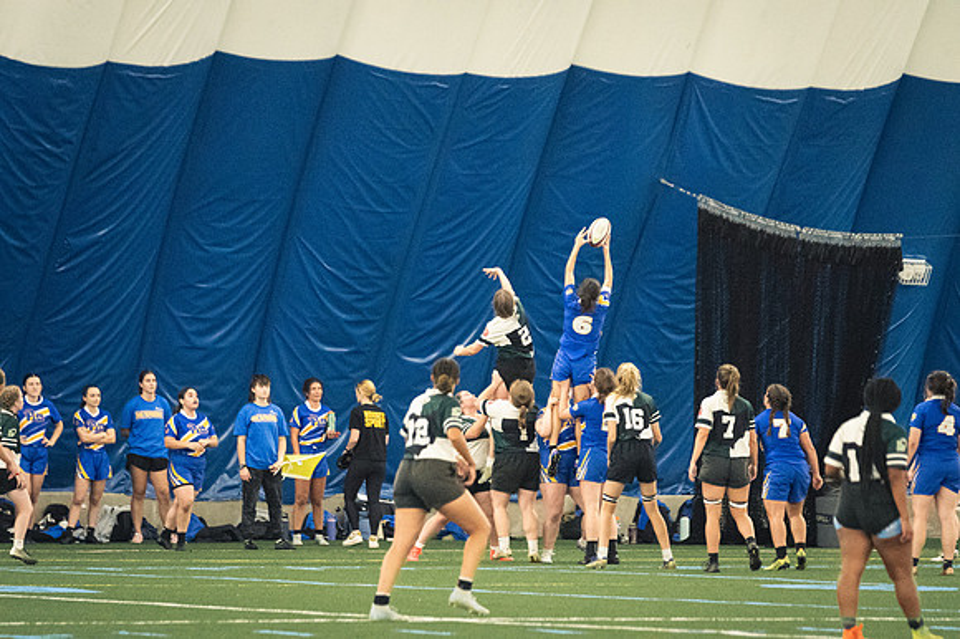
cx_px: 480
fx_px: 7995
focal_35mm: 300
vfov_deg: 4.6
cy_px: 320
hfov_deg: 6.9
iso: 12800
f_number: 2.8
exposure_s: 1/400
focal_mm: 200
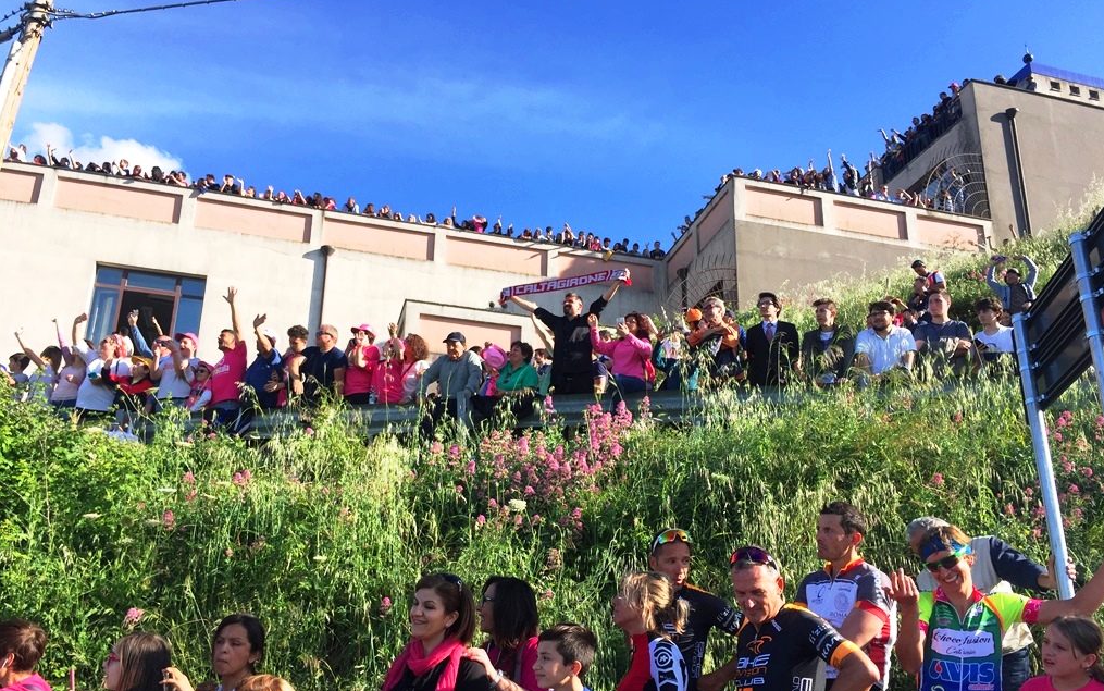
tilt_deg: +17.8
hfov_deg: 61.2
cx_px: 555
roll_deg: -2.5
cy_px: 409
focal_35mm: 31
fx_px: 933
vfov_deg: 40.5
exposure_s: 1/898
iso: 32
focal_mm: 4.15
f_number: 2.2
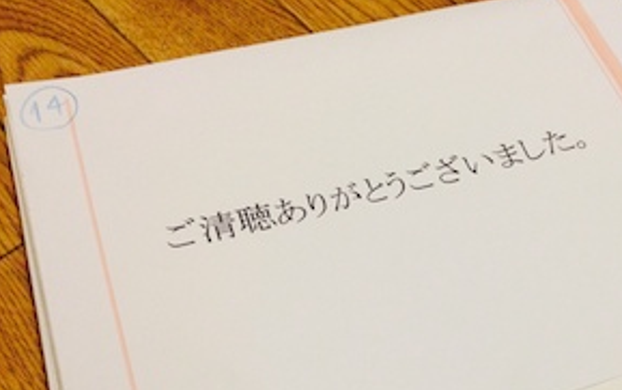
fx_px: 746
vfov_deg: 28.6
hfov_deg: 44.5
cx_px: 424
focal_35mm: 44
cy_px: 312
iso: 320
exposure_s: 1/17
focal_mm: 4.12
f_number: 2.2
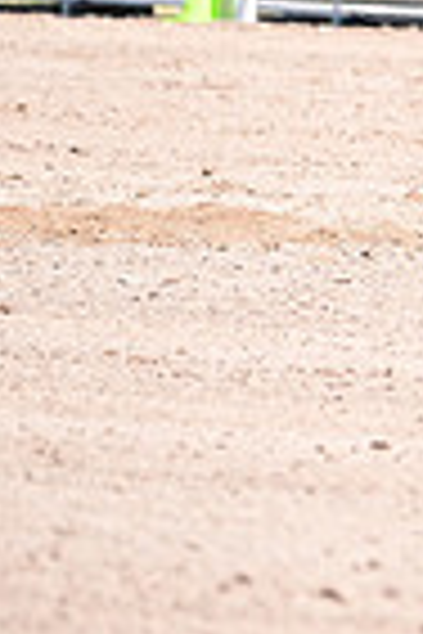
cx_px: 1084
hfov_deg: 1.7
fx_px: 14522
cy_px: -178
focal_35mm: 824
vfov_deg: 2.5
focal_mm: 200
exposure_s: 1/4000
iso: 800
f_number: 4
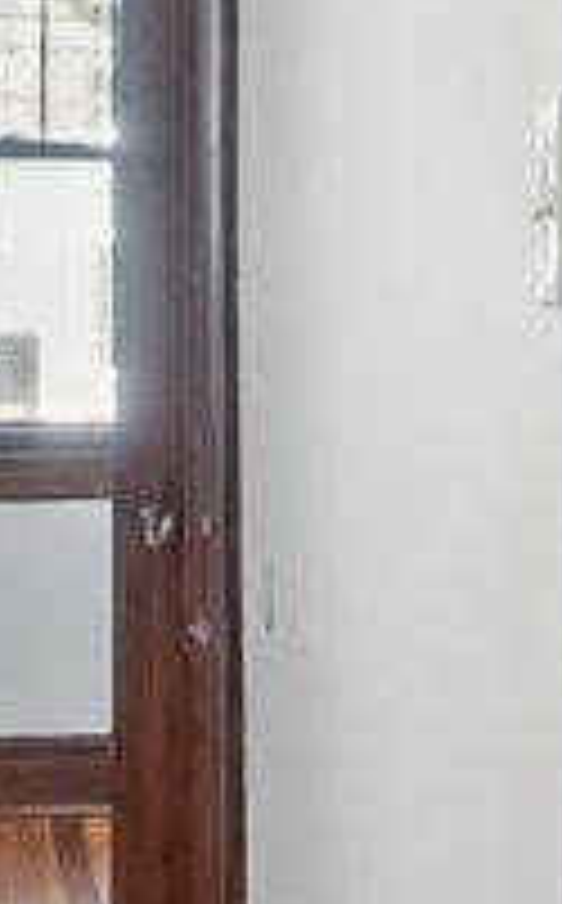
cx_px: 1385
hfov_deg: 7.7
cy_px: 313
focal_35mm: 156
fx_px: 3837
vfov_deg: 13.4
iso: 250
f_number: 8
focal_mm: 10
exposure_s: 1/3.33
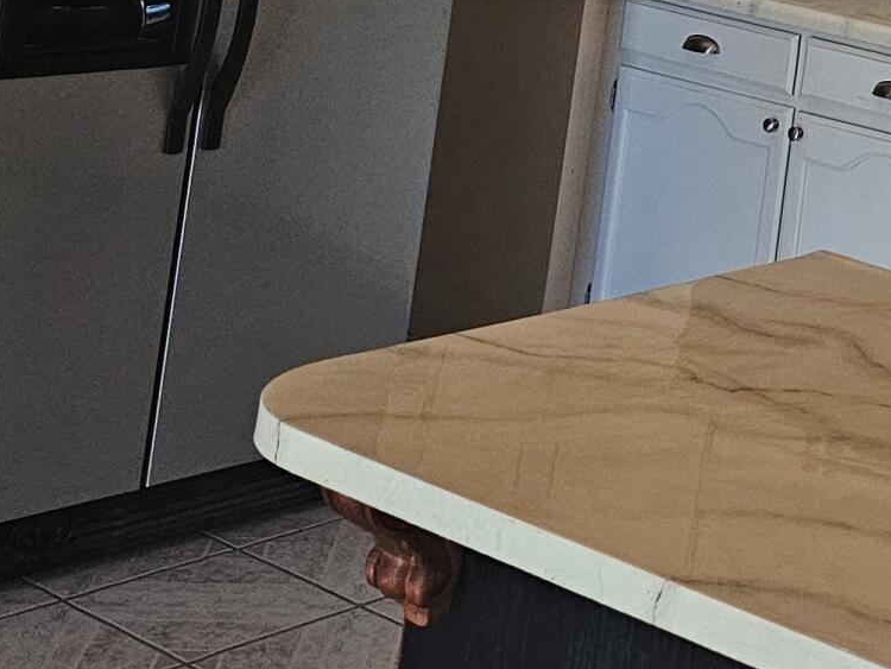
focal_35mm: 92
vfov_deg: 14.7
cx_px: 1264
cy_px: -408
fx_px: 2369
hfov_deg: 19.1
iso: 640
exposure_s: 1/240
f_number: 1.7
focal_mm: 6.3
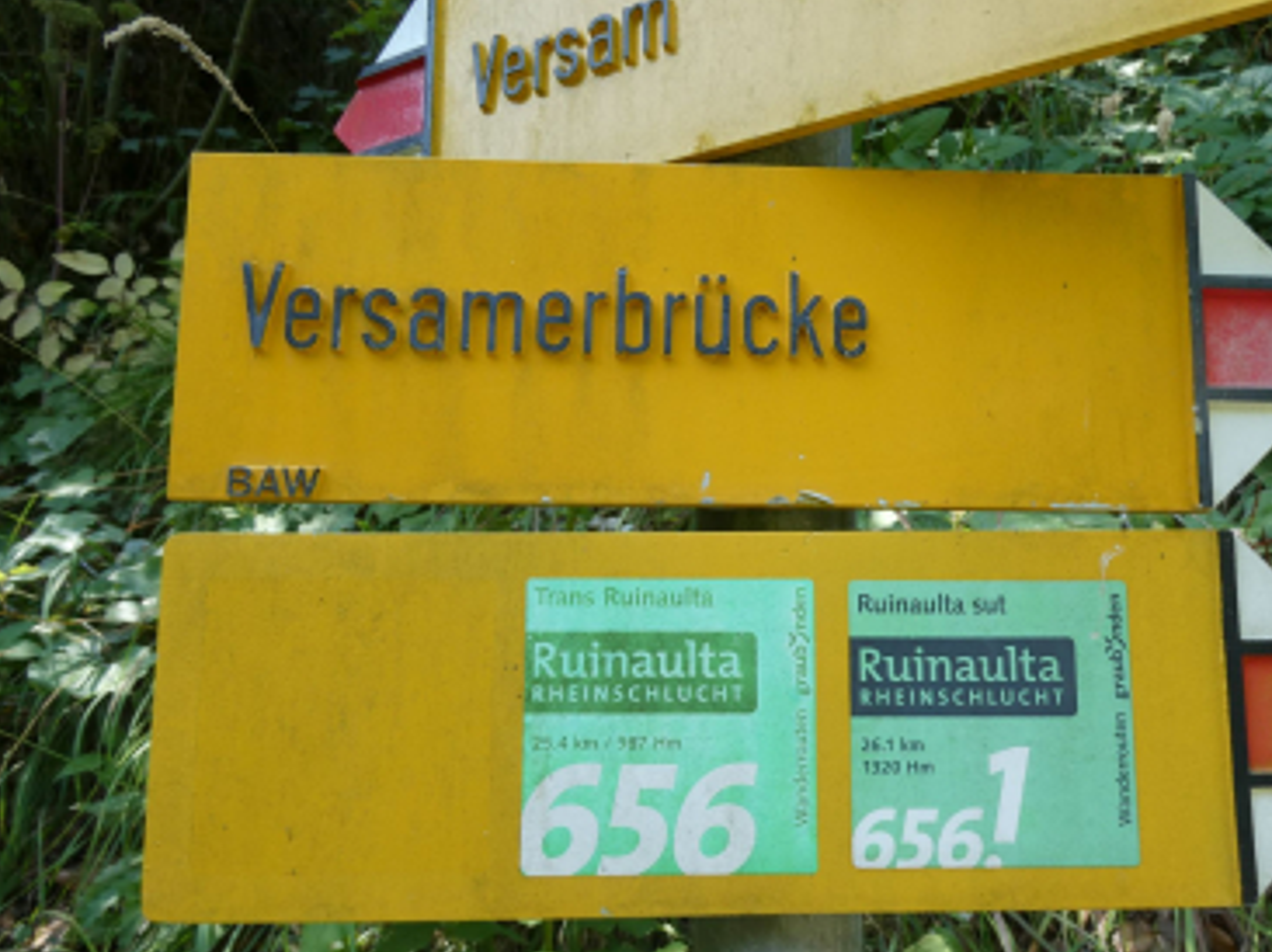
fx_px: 1028
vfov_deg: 49.6
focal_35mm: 28
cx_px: 711
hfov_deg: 63.3
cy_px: 535
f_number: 3.3
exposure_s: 1/125
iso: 80
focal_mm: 4.3
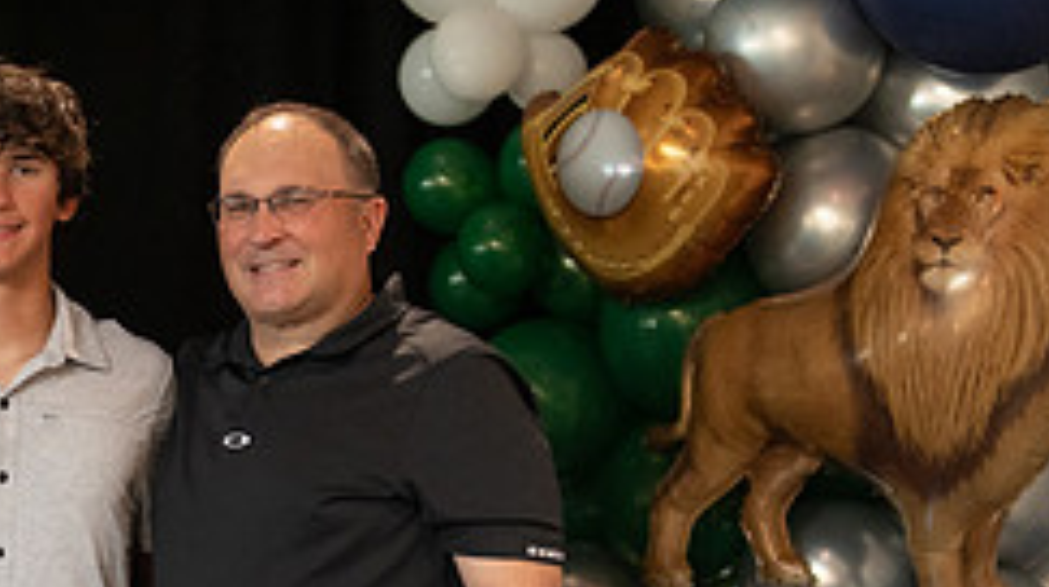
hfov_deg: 14.5
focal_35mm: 146
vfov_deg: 8.1
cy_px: 811
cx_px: 45
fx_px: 4056
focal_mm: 50
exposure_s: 1/320
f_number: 1.2
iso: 1600
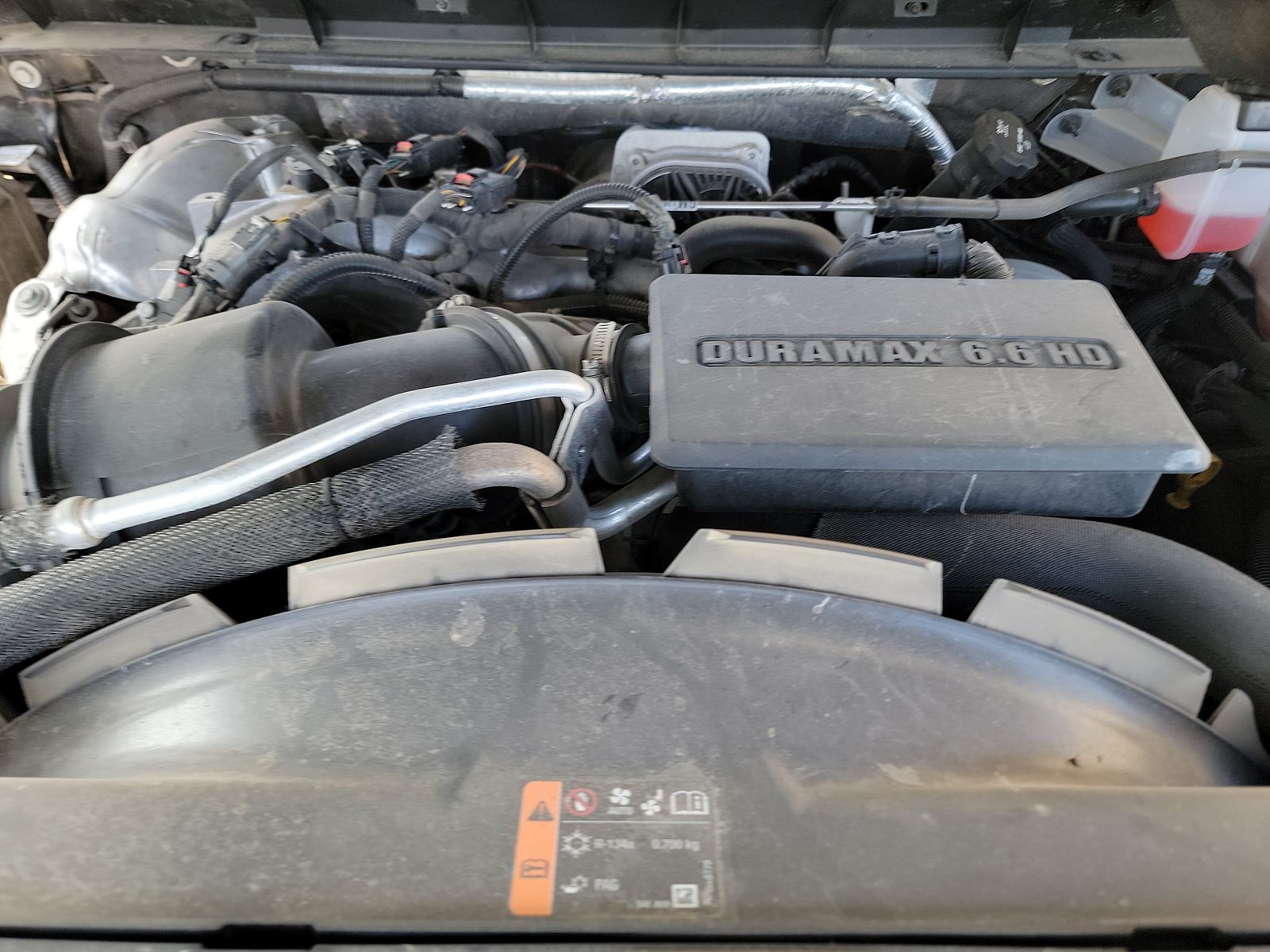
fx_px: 881
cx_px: 635
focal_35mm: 24
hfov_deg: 71.6
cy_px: 476
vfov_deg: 56.8
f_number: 1.8
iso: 100
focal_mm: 6.7
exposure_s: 1/59
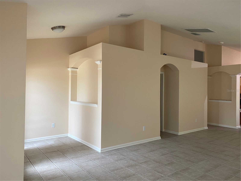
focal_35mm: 26
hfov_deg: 67.3
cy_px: 90
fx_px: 181
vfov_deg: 53.1
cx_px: 120
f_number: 1.8
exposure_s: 1/77
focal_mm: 4.25
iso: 125
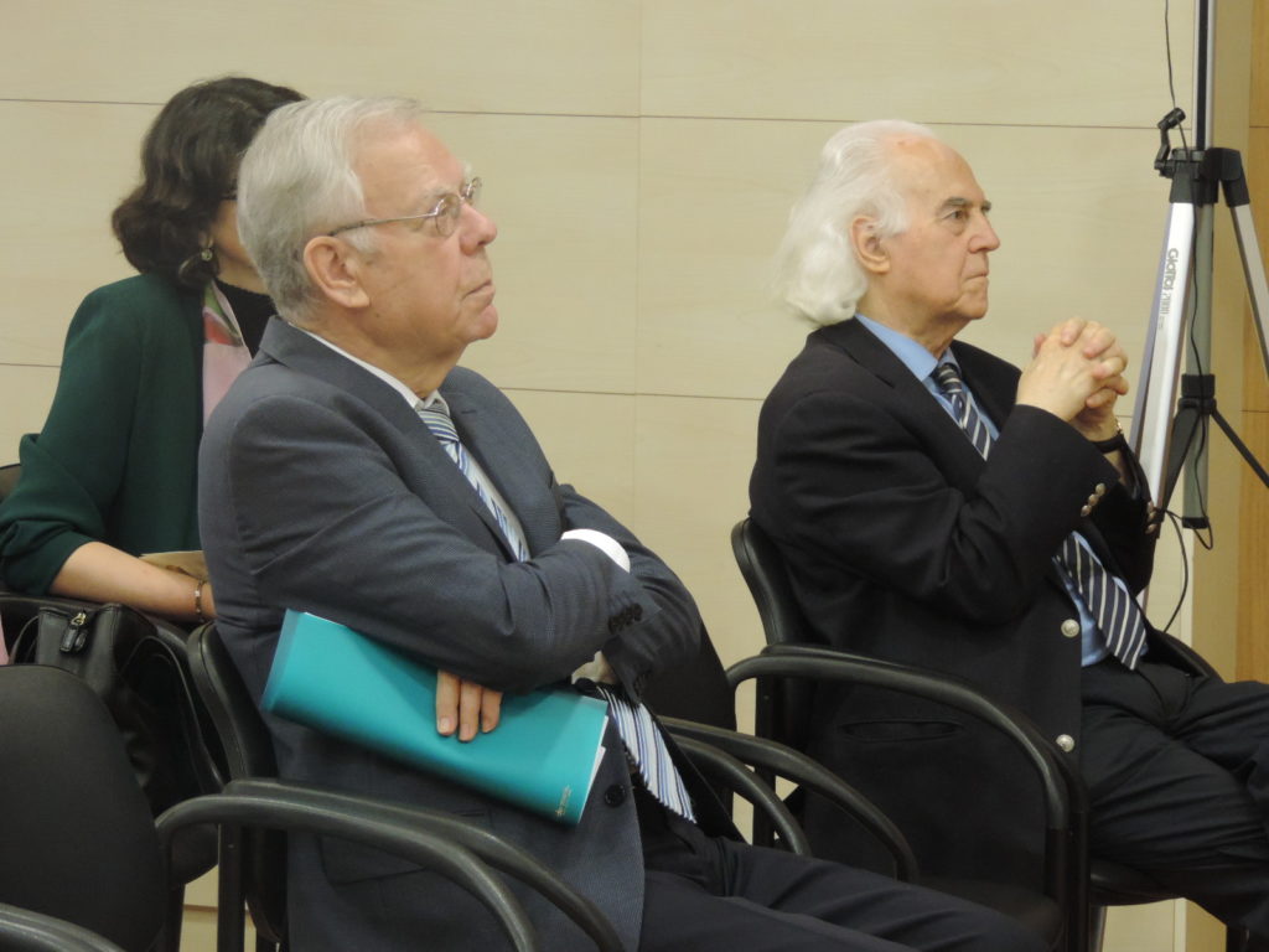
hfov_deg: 12.7
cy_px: 476
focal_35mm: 155
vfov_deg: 9.6
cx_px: 634
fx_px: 5682
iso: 800
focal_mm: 27.6
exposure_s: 1/20
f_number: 4.4
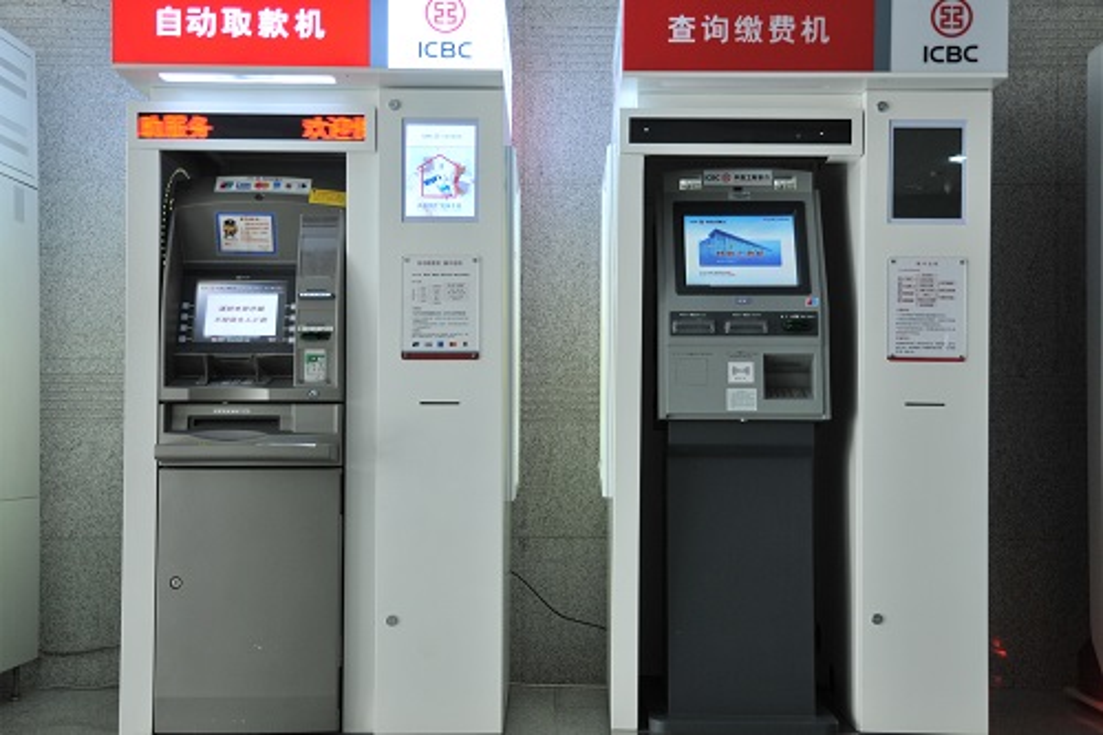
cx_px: 552
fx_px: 1470
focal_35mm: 48
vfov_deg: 28.1
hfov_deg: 41.1
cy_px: 368
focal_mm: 32
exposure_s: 1/10
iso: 400
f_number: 4.5
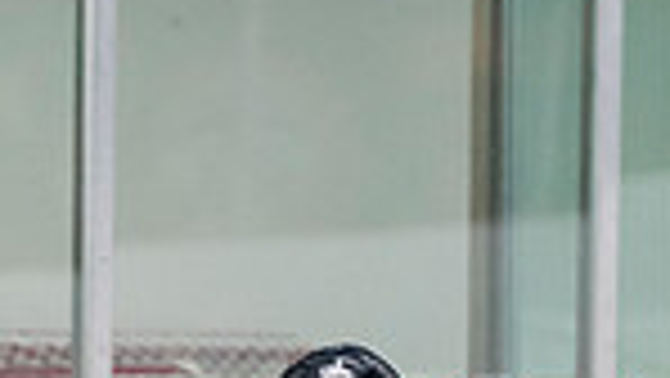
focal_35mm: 1043
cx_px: 211
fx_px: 18540
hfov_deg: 2.1
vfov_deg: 1.2
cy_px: 732
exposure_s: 1/640
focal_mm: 175
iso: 2000
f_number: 3.2
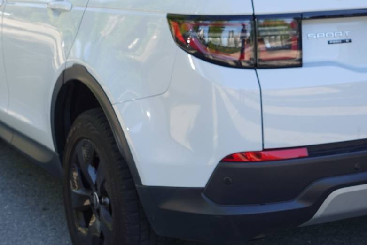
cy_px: 38
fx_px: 928
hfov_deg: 22.2
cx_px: 259
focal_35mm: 91
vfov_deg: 14.9
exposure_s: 1/80
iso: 125
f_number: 5.6
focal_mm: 16.72
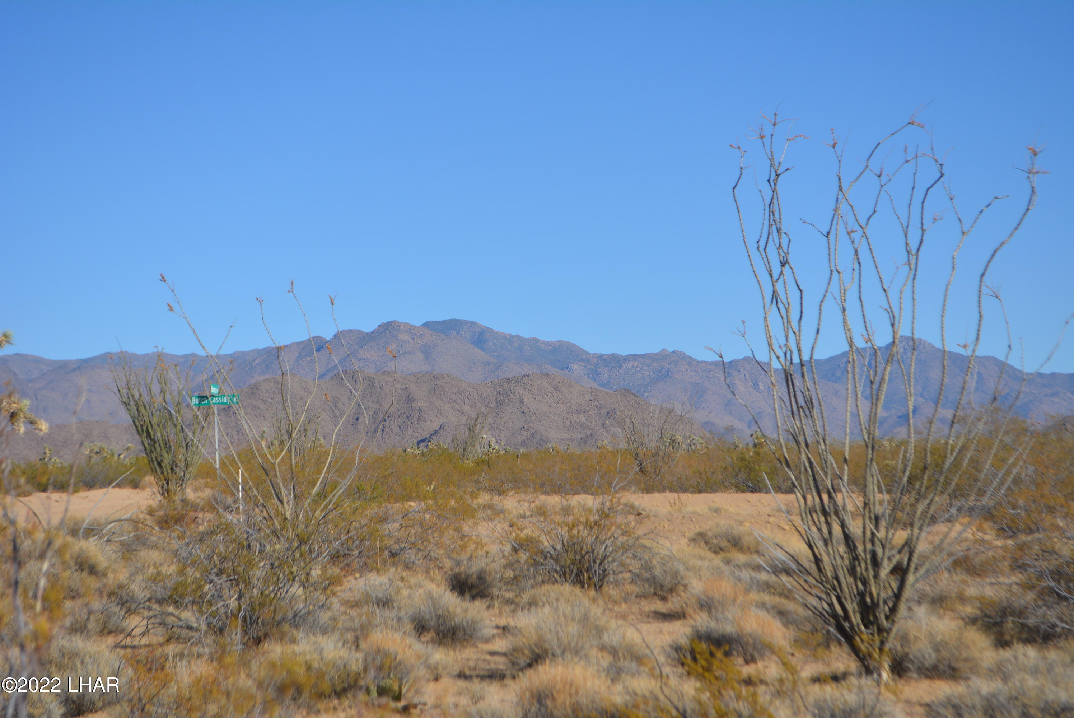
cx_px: 537
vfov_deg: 16.6
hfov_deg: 24.6
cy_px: 359
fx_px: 2463
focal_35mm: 82
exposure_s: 1/1600
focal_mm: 55
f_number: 7.1
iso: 400
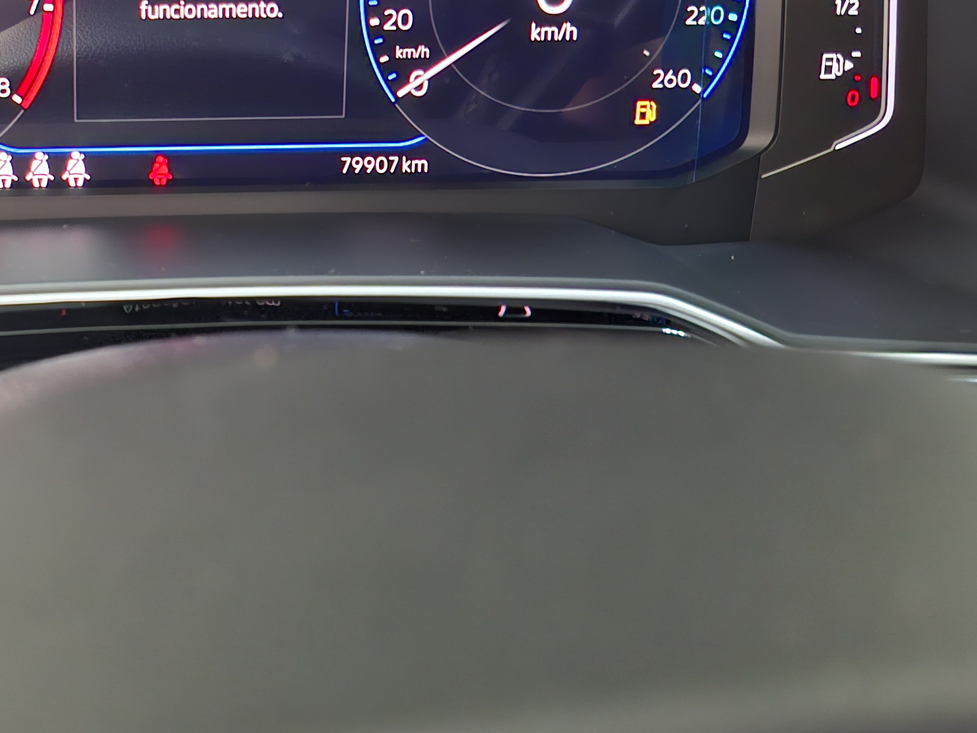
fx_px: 1270
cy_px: 85
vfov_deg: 30.9
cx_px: 129
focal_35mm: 45
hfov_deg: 39.5
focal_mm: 5.54
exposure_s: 1/17
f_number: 1.8
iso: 1250
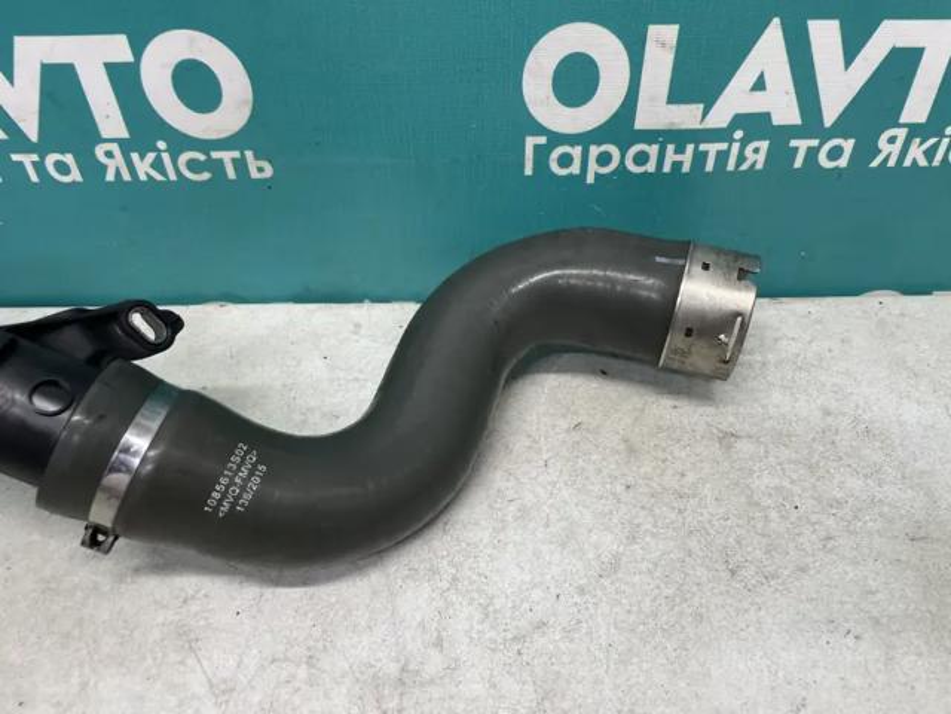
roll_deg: +1.1
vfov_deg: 53.1
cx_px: 476
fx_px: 714
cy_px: 357
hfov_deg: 67.3
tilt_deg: -42.6
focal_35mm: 26
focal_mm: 4.2
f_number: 1.6
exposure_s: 1/100
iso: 100
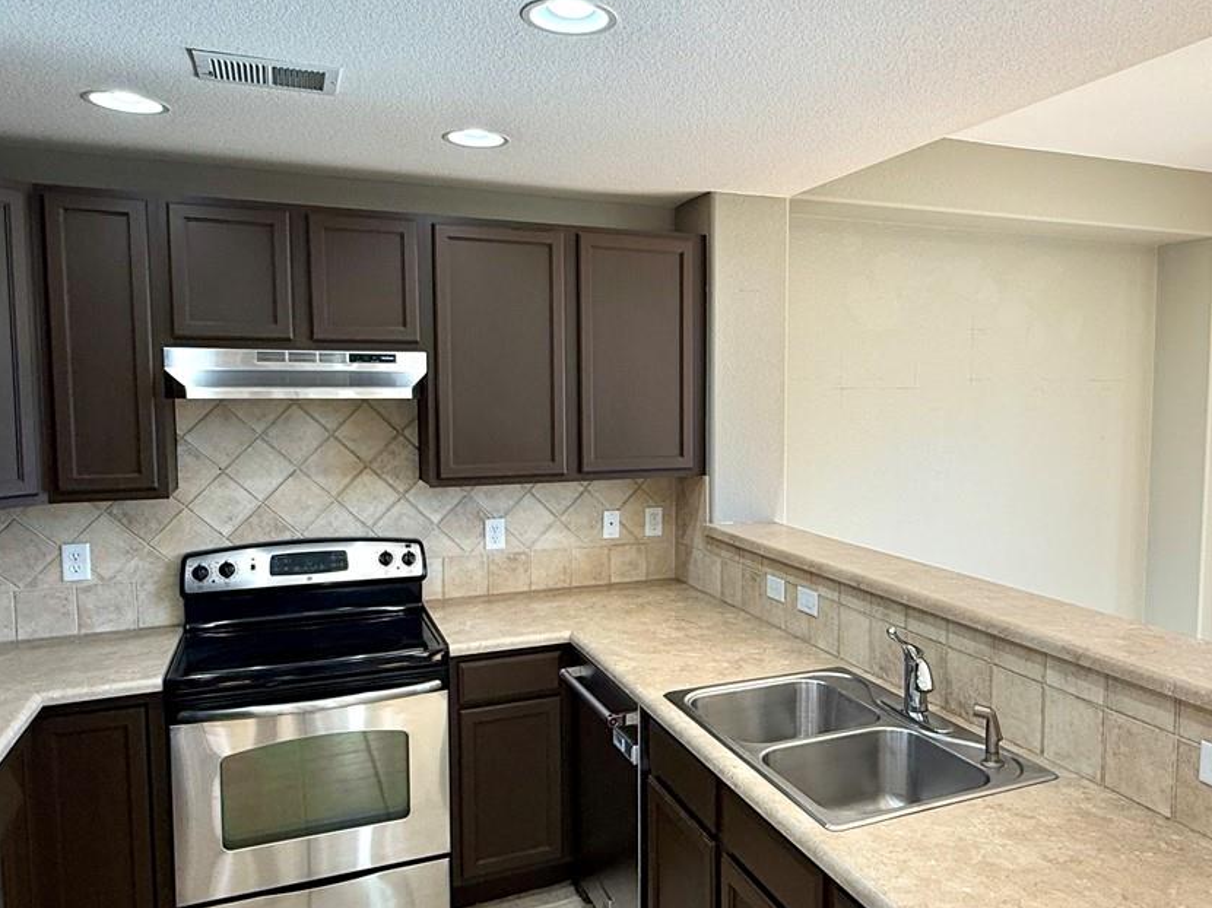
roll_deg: -0.1
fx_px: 945
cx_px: 721
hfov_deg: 64.8
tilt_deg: -4.3
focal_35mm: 27
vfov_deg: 51.3
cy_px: 455
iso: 80
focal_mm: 2.22
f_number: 2.2
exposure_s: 1/120
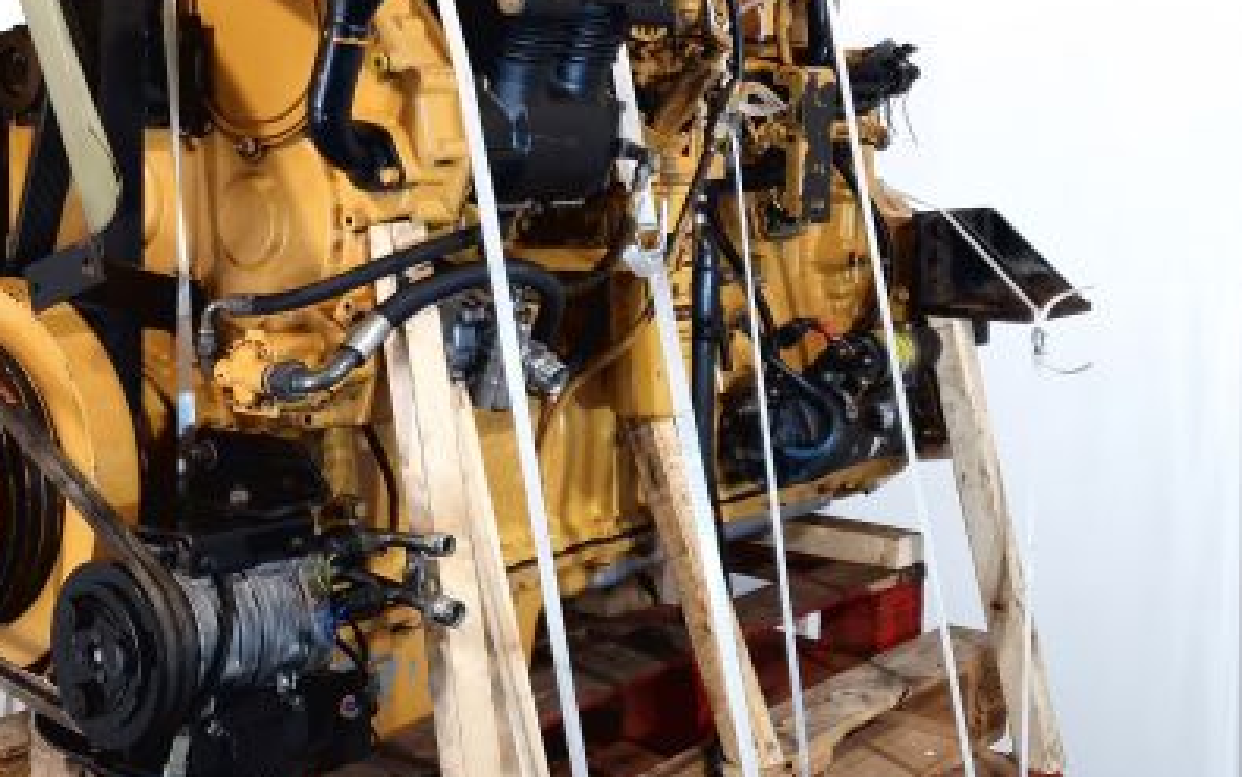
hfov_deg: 52.2
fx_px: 1253
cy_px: 211
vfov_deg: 33.9
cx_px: 472
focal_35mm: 37
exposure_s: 1/50
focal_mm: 6.4
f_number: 1.8
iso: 64
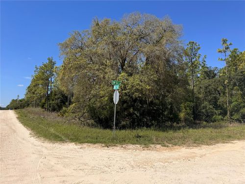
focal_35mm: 24
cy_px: 92
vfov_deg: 56.8
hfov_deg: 71.6
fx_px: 170
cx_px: 122
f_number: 1.78
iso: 80
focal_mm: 6.76
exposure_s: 1/5348
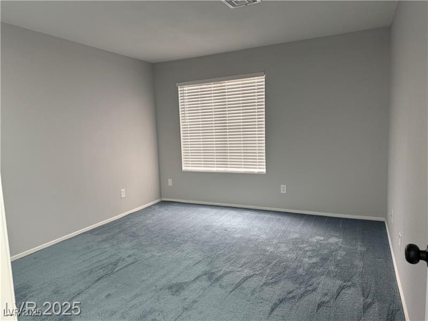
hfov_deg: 71.6
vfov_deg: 56.8
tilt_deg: -5.3
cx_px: 214
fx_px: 297
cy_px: 160
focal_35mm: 24
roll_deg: +1.8
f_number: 1.78
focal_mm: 6.76
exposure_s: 1/60
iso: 200
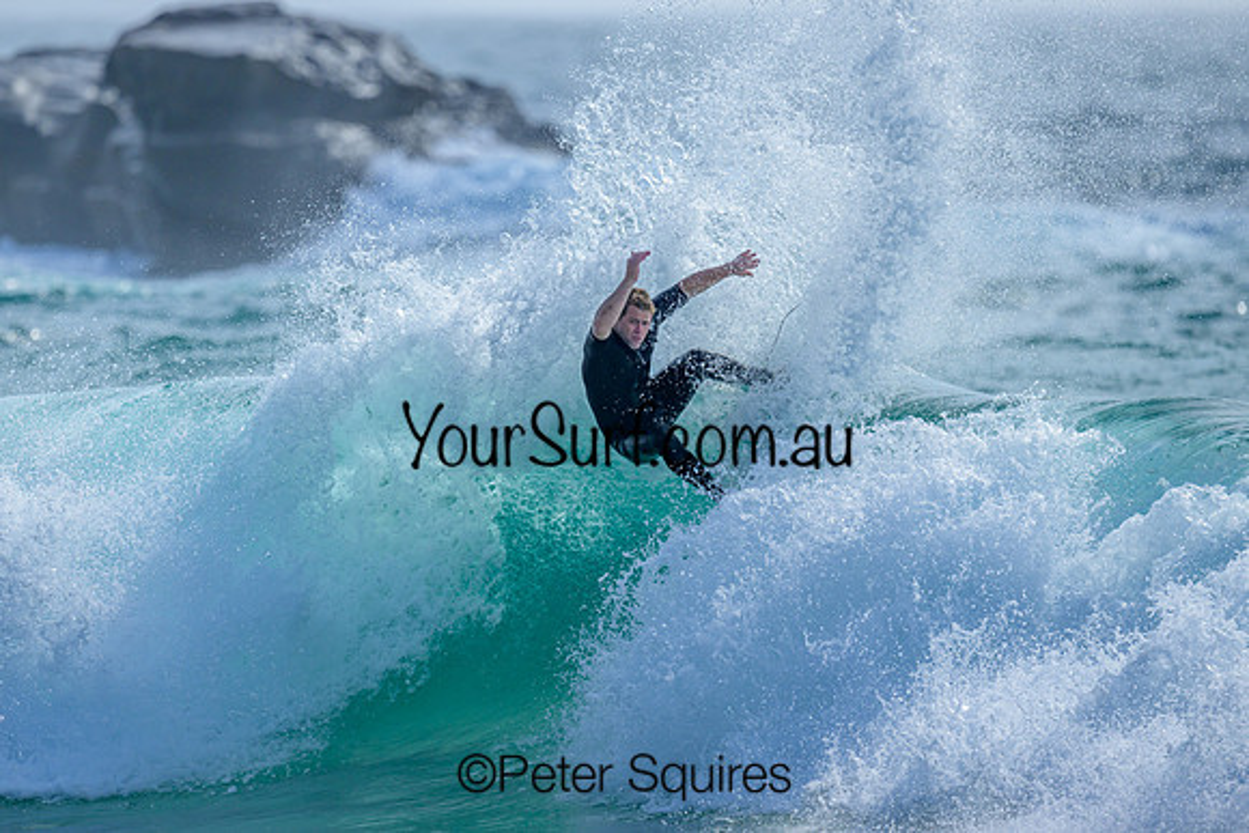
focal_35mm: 829
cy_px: 401
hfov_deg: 2.5
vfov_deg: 1.7
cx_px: 648
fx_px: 28784
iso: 200
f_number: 6.3
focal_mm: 800
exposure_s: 1/2000
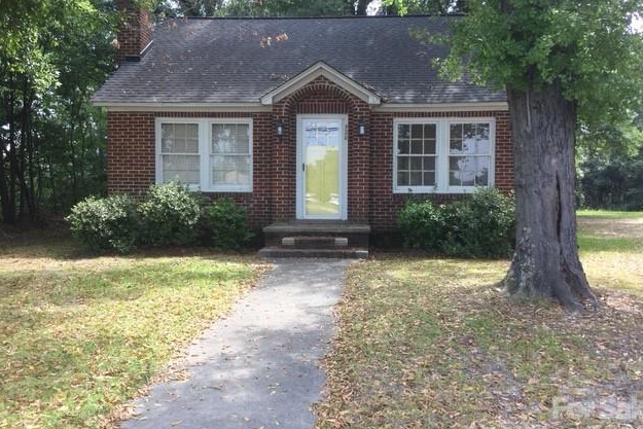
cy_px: 213
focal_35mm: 33
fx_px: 590
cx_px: 326
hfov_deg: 57.2
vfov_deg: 40.0
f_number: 2.4
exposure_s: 1/162
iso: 25
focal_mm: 3.3
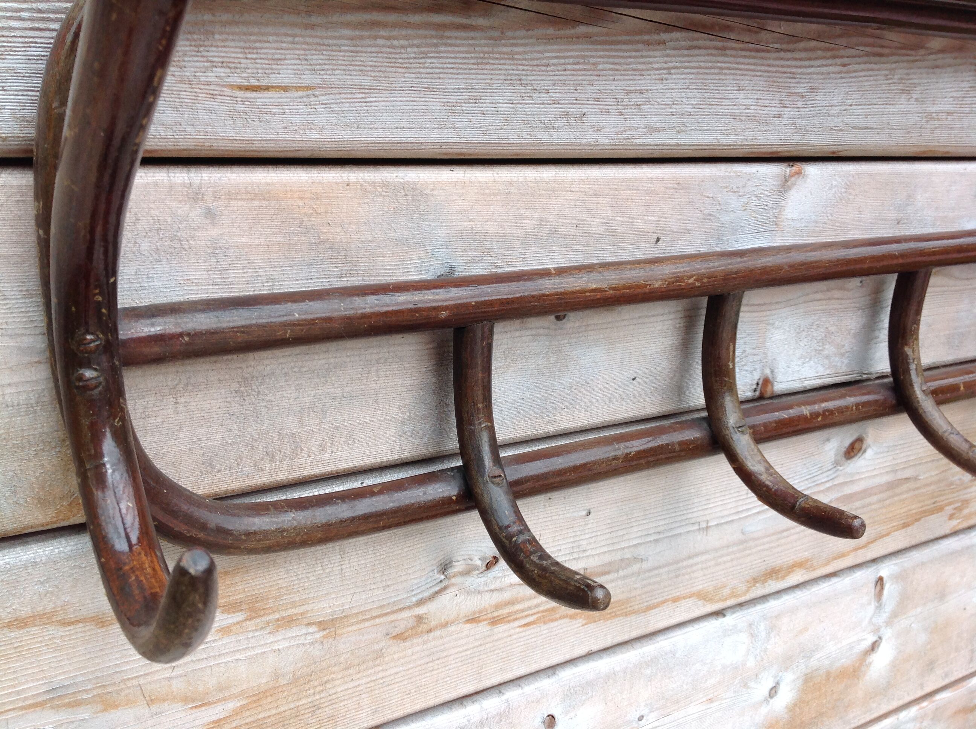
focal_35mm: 35
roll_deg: -2.6
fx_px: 985
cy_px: 364
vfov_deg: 40.6
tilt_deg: -18.2
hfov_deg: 52.7
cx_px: 488
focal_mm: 4.28
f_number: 2.4
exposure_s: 1/256
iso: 50
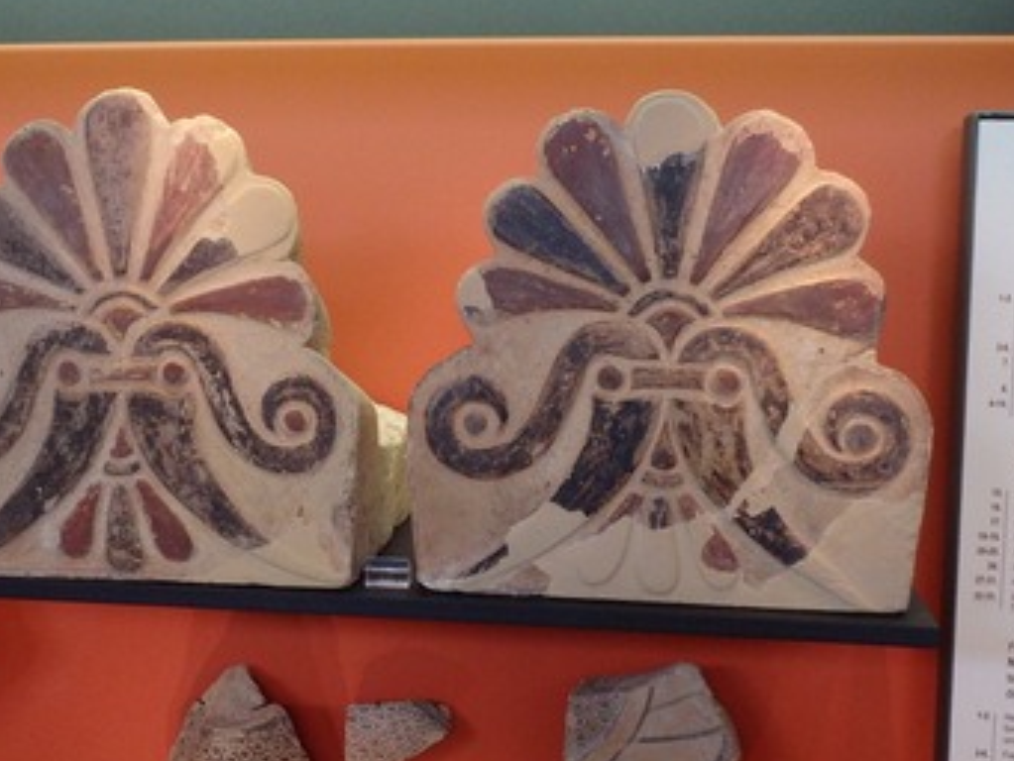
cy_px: 376
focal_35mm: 41
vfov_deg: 35.2
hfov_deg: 45.8
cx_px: 511
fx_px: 1201
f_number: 3.9
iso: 400
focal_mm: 5
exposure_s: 1/30
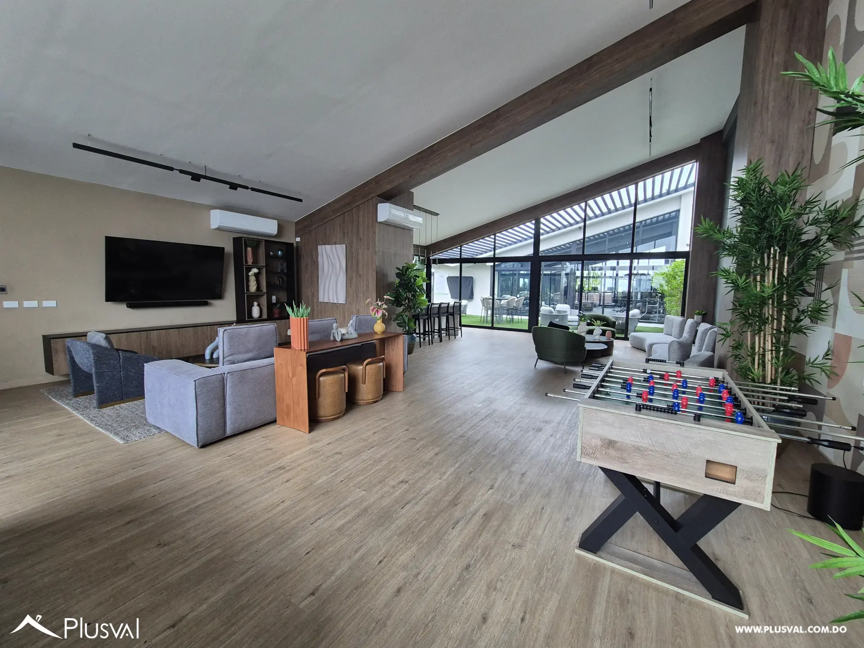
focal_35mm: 13
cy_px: 324
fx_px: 324
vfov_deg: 89.9
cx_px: 432
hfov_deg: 106.2
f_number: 2.2
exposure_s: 1/60
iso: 125
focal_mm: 2.2
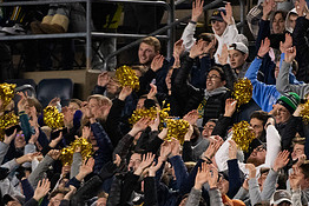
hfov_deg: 2.6
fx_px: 6844
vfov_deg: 1.7
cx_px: 228
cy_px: 165
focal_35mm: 797
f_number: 4.5
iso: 6400
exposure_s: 1/500
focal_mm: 360
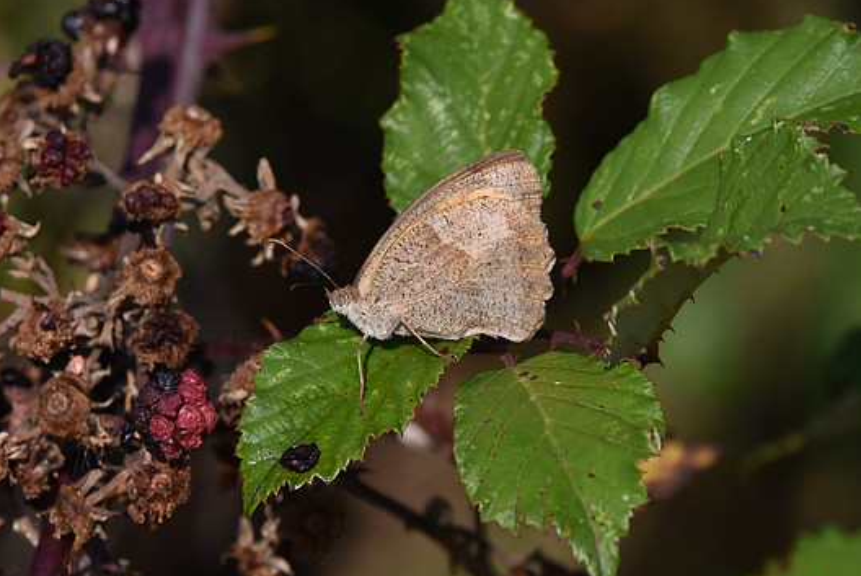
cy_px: 306
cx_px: 390
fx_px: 23648
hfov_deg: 2.1
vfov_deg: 1.4
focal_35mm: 988
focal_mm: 600
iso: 720
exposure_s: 1/1000
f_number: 9
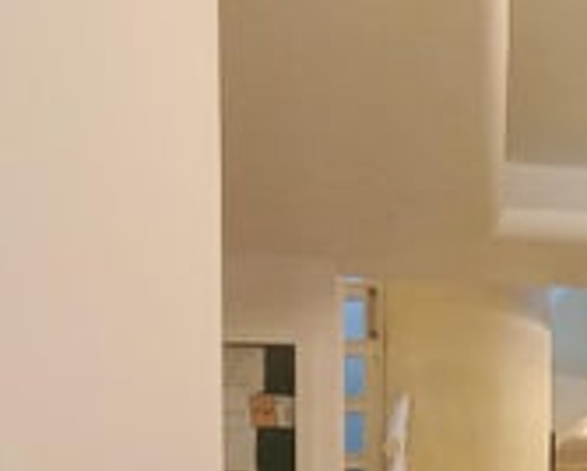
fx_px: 974
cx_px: 668
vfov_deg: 23.9
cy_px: 612
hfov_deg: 29.7
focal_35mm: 56
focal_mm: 1.65
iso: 405
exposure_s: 1/24
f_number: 2.2
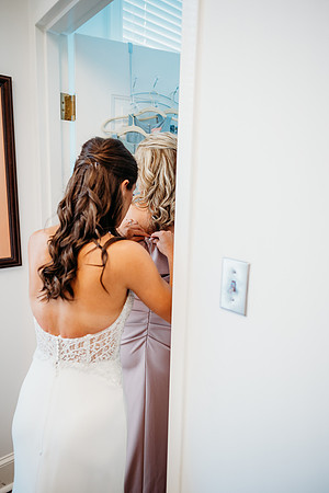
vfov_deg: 73.7
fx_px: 329
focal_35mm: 24
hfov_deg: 53.1
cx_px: 164
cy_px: 246
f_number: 2.5
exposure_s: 1/160
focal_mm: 24
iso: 320
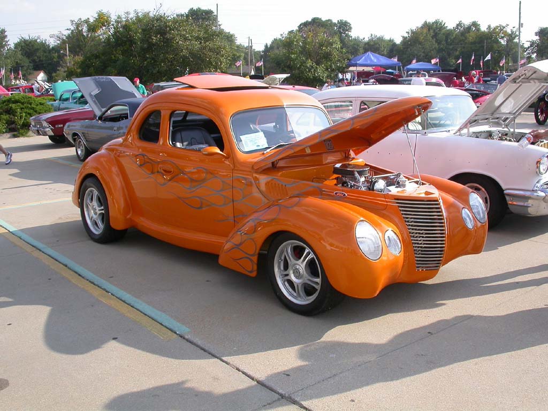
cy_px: 206
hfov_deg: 49.0
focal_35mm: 38
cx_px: 274
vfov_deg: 37.7
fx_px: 602
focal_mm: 7.85
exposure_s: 1/266
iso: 100
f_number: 6
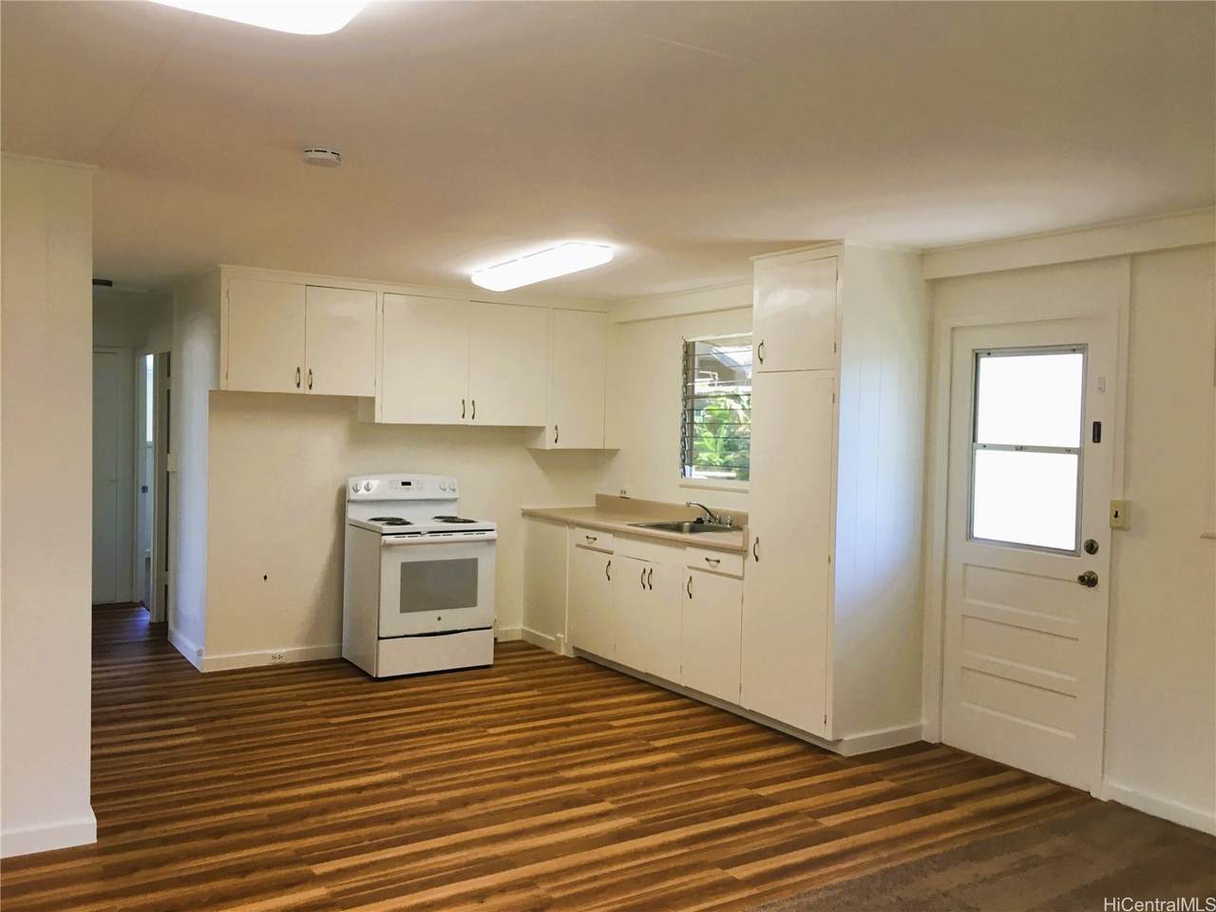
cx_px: 608
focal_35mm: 29
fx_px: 1019
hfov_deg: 61.7
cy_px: 456
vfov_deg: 48.2
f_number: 2.2
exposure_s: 1/30
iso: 25
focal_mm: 4.15
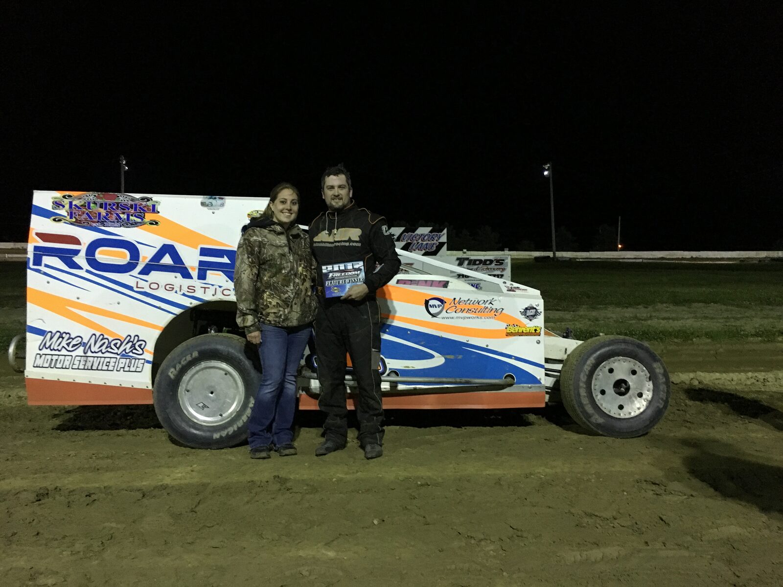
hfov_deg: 61.7
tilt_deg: -1.8
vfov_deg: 48.2
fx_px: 656
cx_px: 392
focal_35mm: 29
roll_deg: -0.4
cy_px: 294
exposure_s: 1/15
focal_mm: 4.15
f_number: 2.2
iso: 200
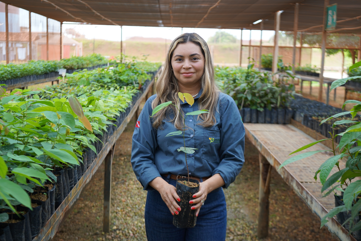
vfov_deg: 29.3
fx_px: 461
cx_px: 180
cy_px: 120
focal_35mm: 46
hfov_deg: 42.7
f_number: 4.5
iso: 400
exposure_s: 1/160
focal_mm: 46
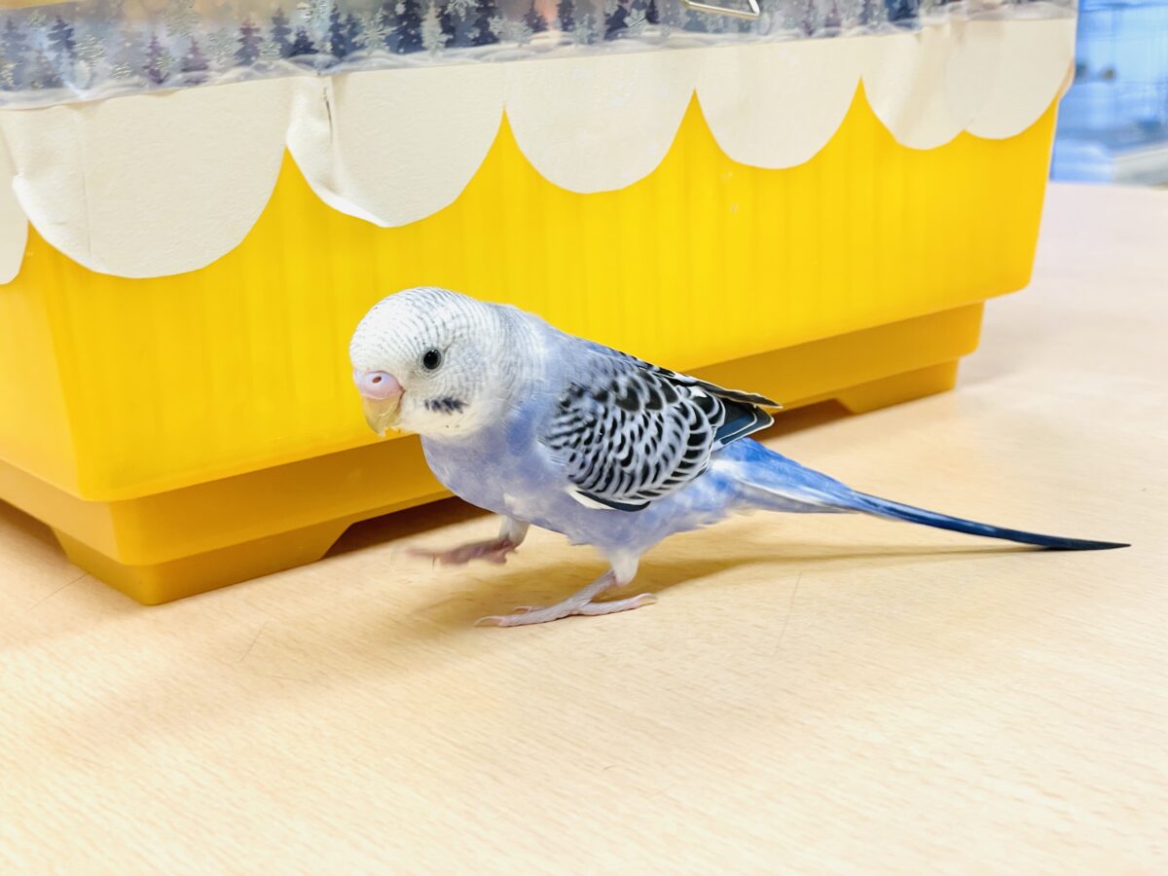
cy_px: 438
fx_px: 1755
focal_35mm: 52
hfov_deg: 36.8
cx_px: 584
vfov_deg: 28.0
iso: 100
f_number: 2
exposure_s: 1/100
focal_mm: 6
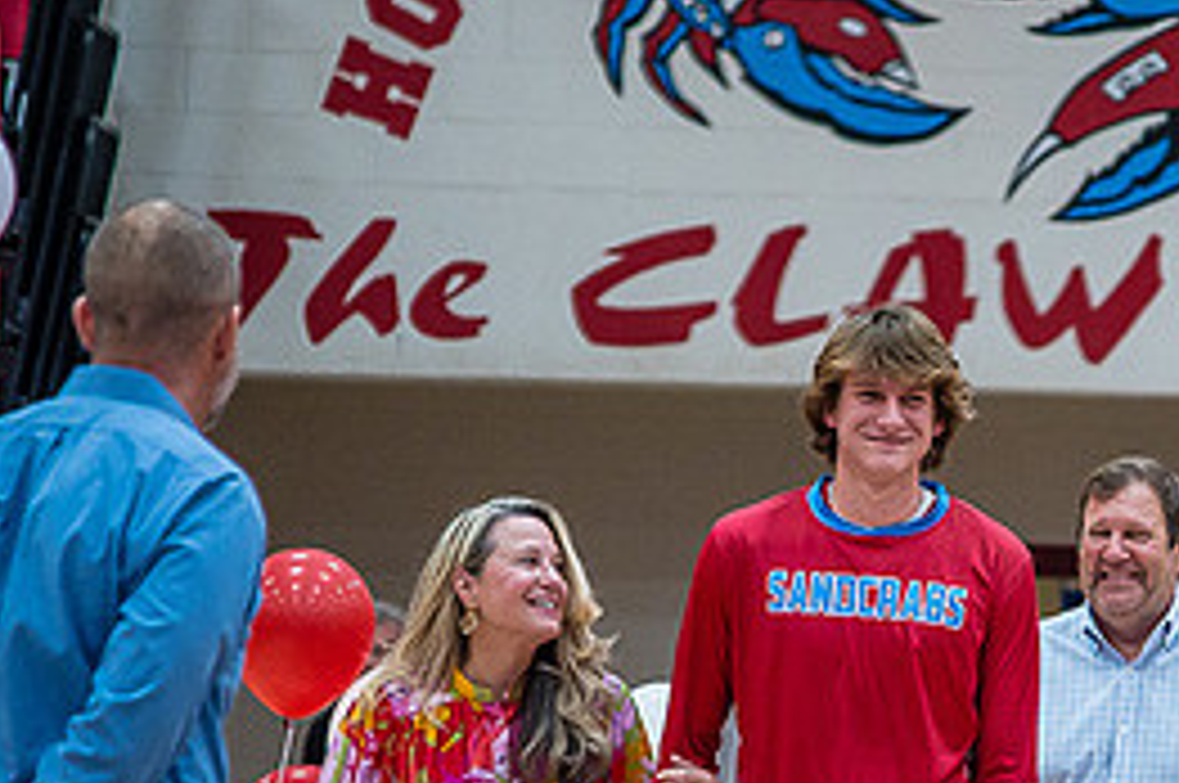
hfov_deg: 7.7
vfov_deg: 5.2
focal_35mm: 266
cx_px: 972
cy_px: 526
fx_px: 8701
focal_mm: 120
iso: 2000
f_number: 4
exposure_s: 1/320
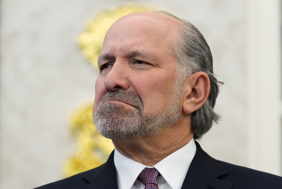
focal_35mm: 247
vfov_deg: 5.6
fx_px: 1937
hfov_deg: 8.3
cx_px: 141
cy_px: 94
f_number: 2.8
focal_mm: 165
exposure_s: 1/250
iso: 6400
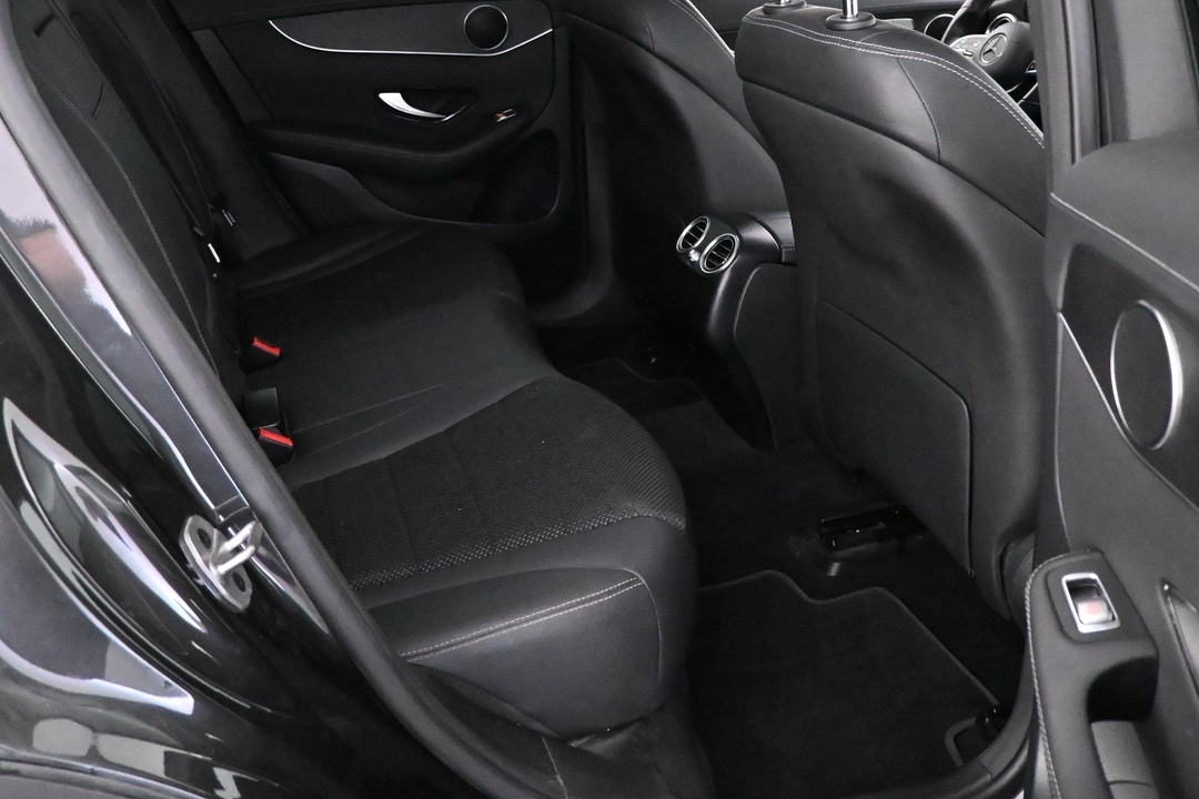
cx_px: 562
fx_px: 1199
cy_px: 255
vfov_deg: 36.4
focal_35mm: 36
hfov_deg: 53.1
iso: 10000
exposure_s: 1/60
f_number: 3.5
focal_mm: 16
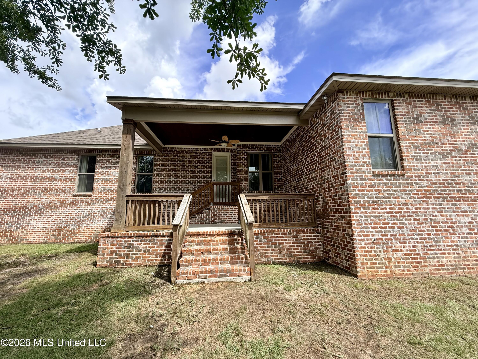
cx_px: 239
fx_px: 193
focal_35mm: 14
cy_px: 180
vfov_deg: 85.7
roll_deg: +0.4
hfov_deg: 102.1
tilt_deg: +10.8
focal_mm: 2.22
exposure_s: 1/510
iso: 64
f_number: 2.2
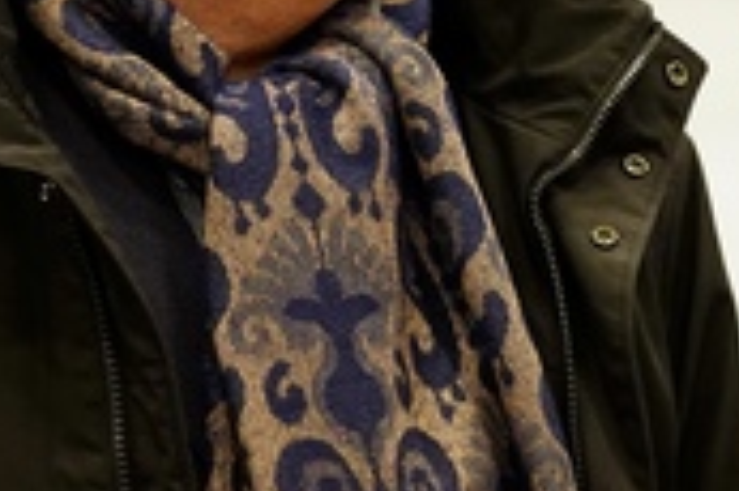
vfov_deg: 6.2
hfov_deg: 9.3
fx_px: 4491
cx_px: 889
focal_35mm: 219
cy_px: 11
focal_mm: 63
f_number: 4.5
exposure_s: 1/160
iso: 5000
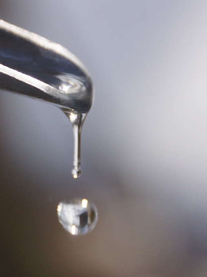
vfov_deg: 3.7
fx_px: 4329
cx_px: 59
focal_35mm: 543
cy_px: 138
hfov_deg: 2.7
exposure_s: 1/400
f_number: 6.3
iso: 800
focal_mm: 250
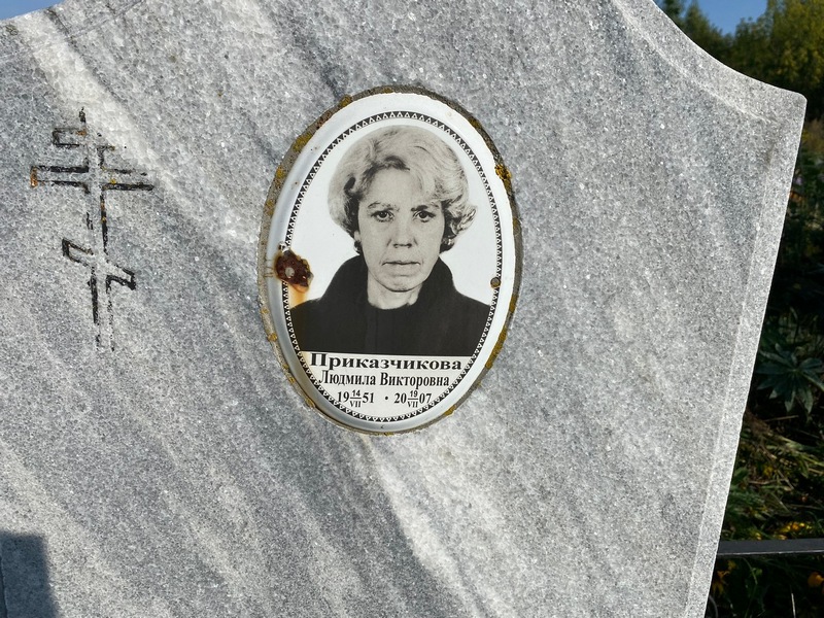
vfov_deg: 53.1
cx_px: 412
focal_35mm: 26
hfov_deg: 67.3
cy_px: 309
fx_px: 619
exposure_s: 1/5495
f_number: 1.8
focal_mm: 4.25
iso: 32
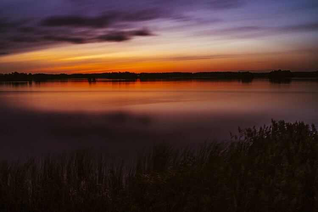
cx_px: 159
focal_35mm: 36
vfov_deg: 36.8
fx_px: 318
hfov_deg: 53.2
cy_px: 106
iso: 50
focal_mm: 36
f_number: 18
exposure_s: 73
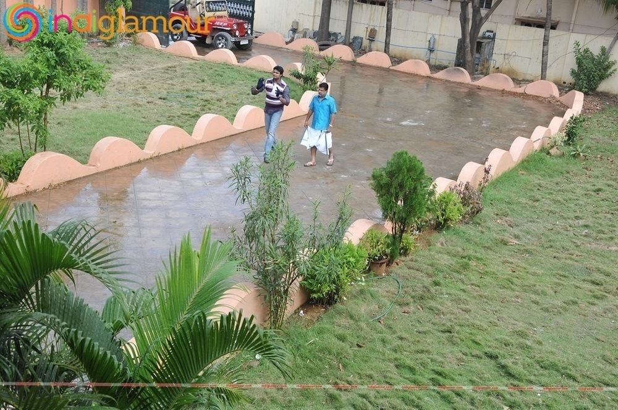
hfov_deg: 38.9
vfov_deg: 26.4
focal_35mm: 51
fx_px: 874
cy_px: 205
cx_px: 309
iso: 200
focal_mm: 34
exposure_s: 1/160
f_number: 9
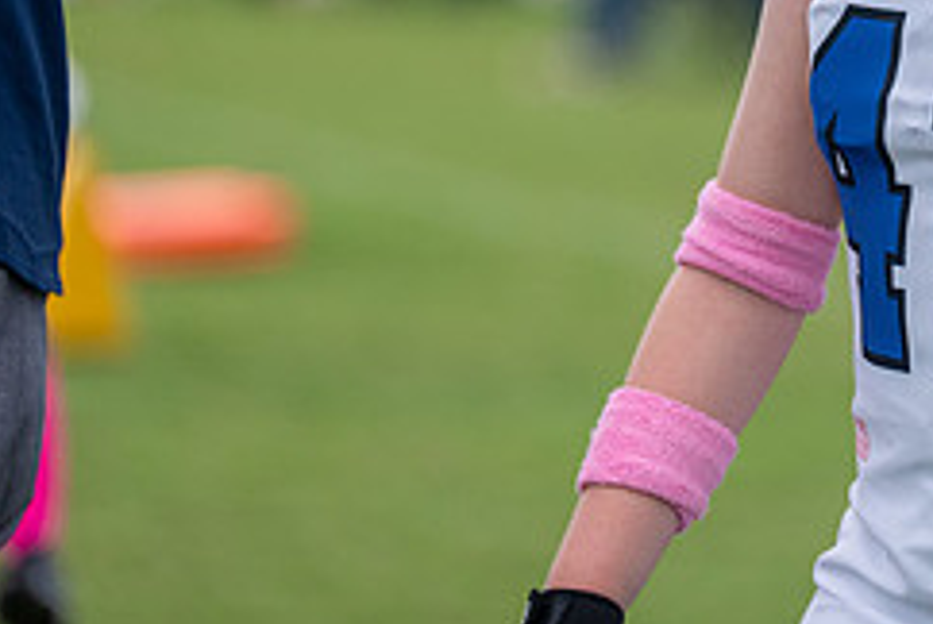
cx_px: 1064
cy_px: -85
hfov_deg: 4.9
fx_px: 10794
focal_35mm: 416
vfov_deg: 3.3
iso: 500
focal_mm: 157
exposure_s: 1/5000
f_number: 2.8
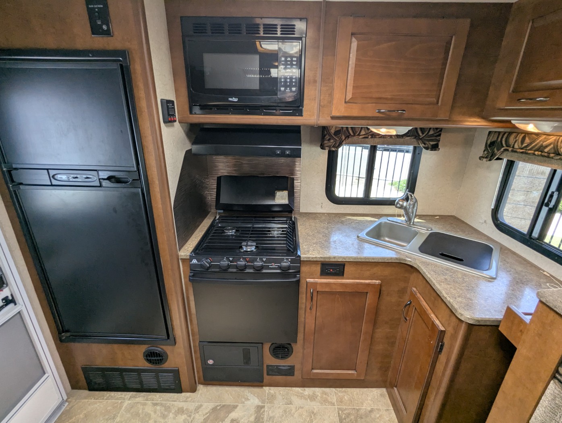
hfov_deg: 94.4
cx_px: 281
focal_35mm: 16
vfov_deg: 78.2
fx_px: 260
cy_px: 212
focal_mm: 2.35
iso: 127
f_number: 2.2
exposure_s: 1/87
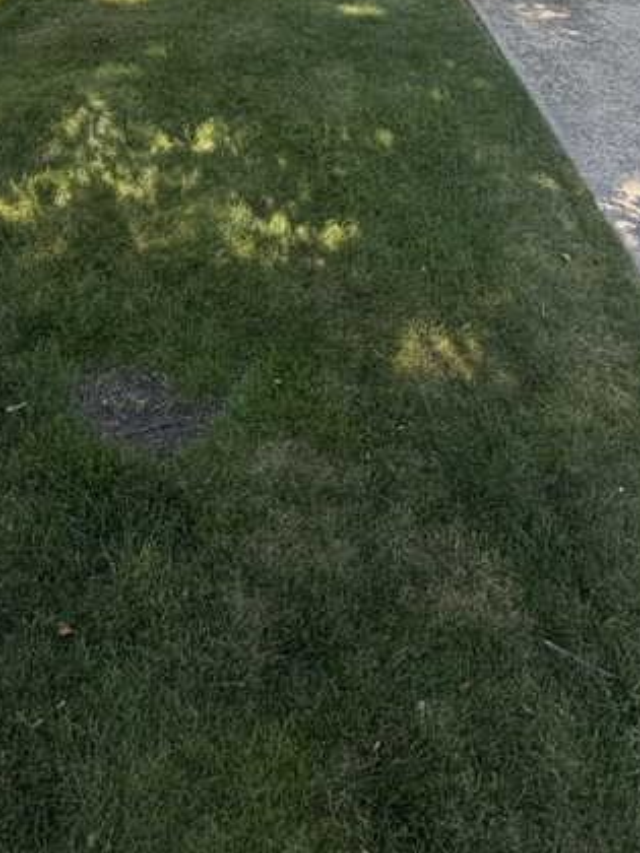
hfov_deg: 39.7
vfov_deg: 35.7
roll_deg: +0.5
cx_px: 321
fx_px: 887
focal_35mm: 36
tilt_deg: -0.1
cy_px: -242
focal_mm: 2.22
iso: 50
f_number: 2.2
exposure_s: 1/333
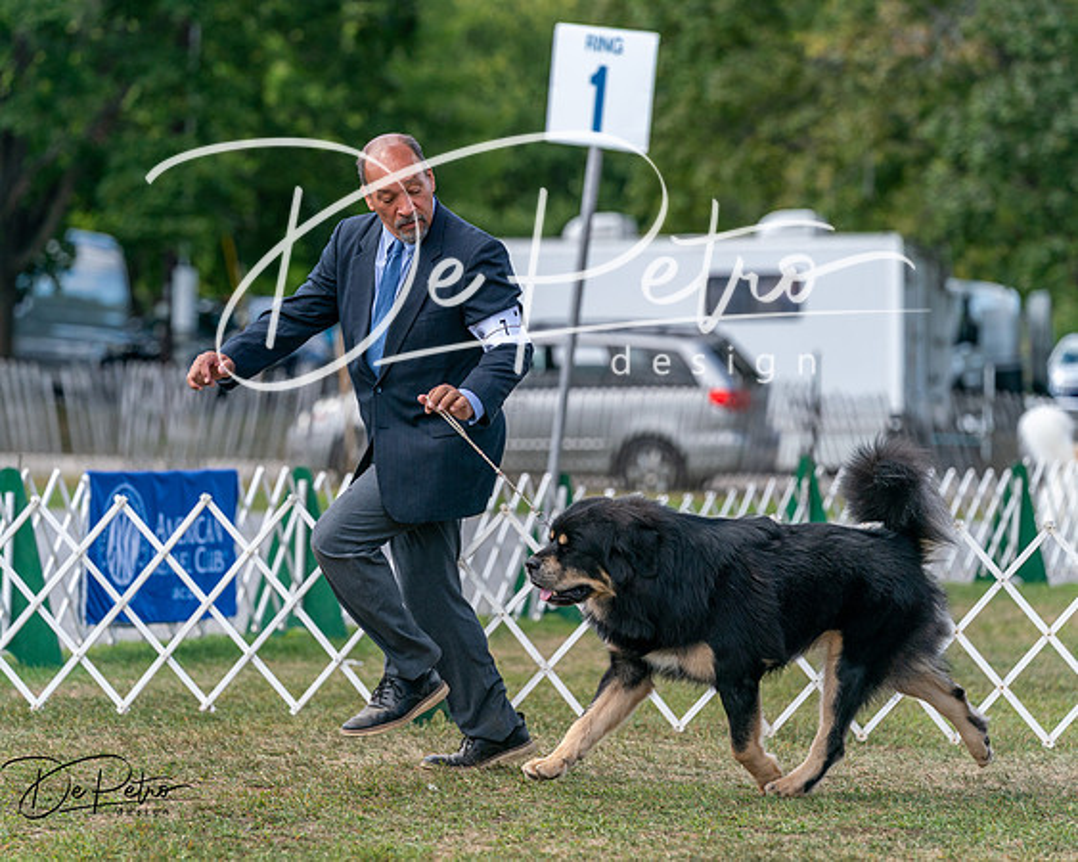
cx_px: 539
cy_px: 431
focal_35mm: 196
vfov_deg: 7.9
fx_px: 6250
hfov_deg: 9.9
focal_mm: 174
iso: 400
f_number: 4
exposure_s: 1/2000
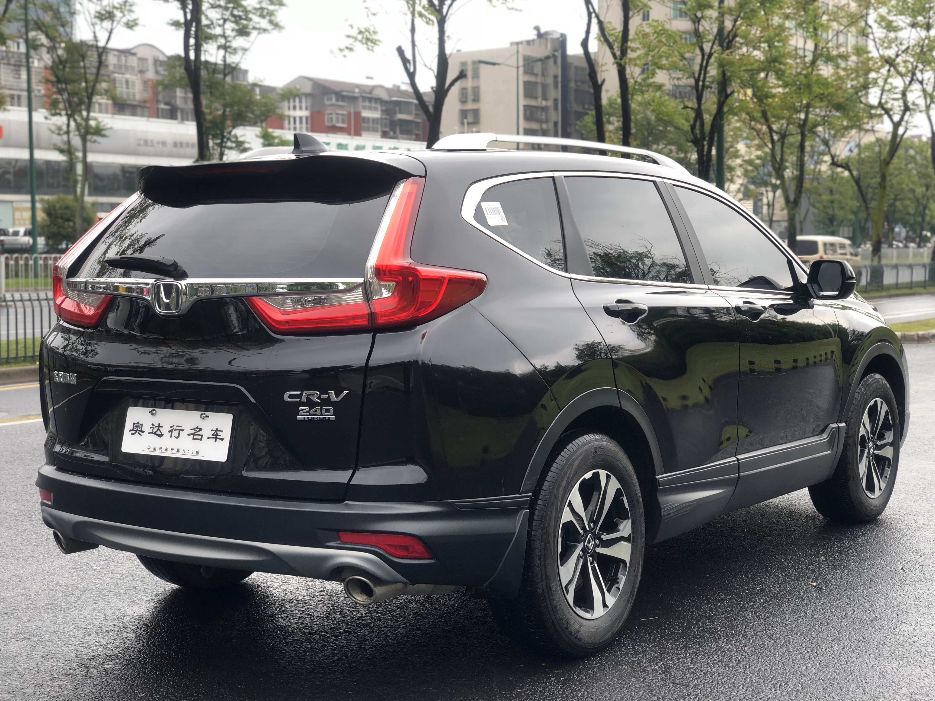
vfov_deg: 28.0
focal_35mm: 52
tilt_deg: -5.4
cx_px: 468
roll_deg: +0.1
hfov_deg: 36.8
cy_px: 350
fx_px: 1405
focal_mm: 6
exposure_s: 1/50
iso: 16
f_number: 2.4
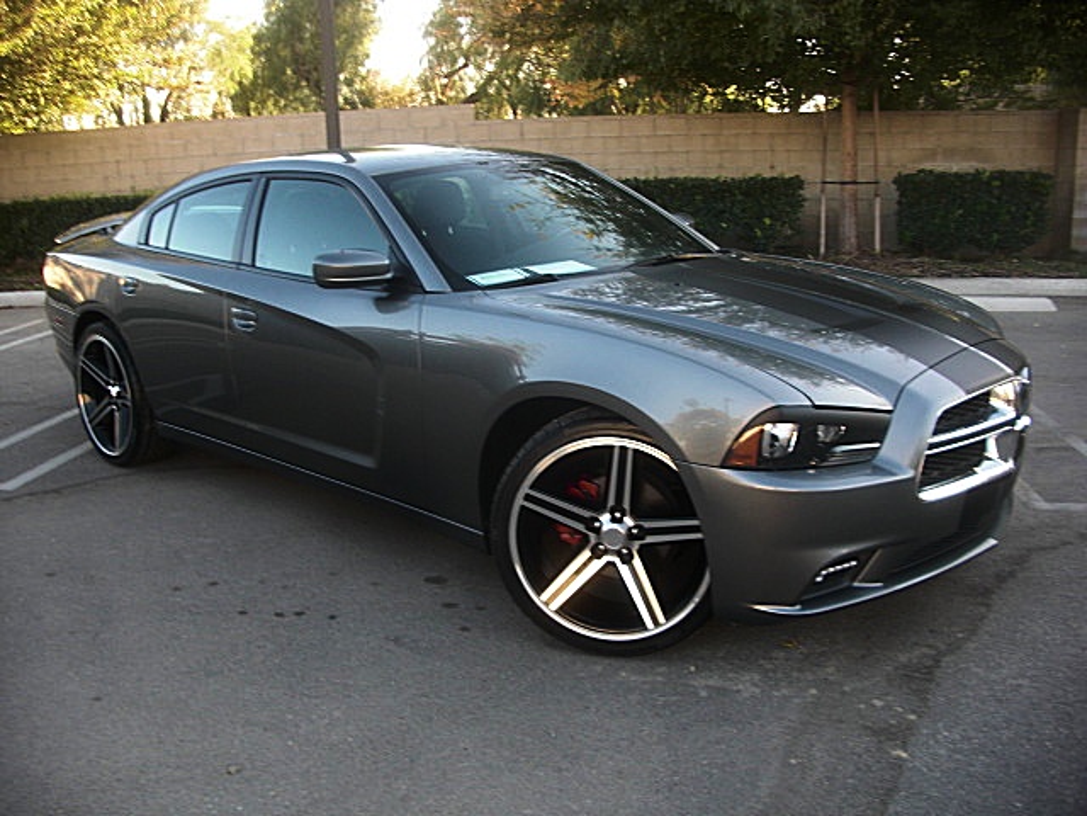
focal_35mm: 36
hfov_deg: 51.4
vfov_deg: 39.7
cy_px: 408
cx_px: 544
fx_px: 1130
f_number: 2.8
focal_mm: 6.3
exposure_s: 1/60
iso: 50
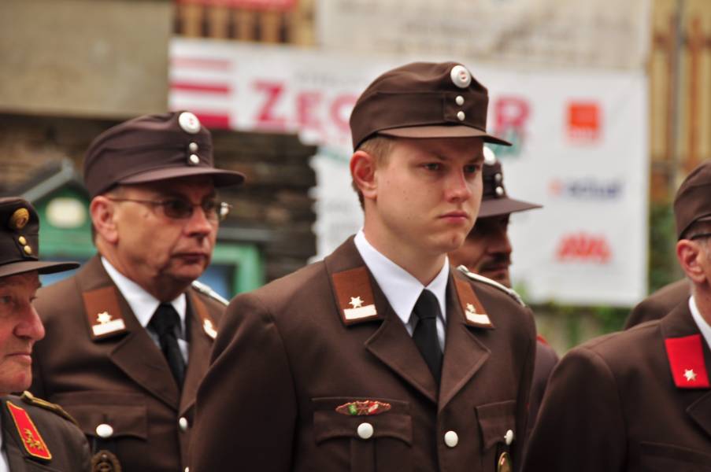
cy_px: 236
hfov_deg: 8.1
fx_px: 5031
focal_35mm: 255
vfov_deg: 5.4
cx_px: 356
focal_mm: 170
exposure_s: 1/200
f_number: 5.6
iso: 200
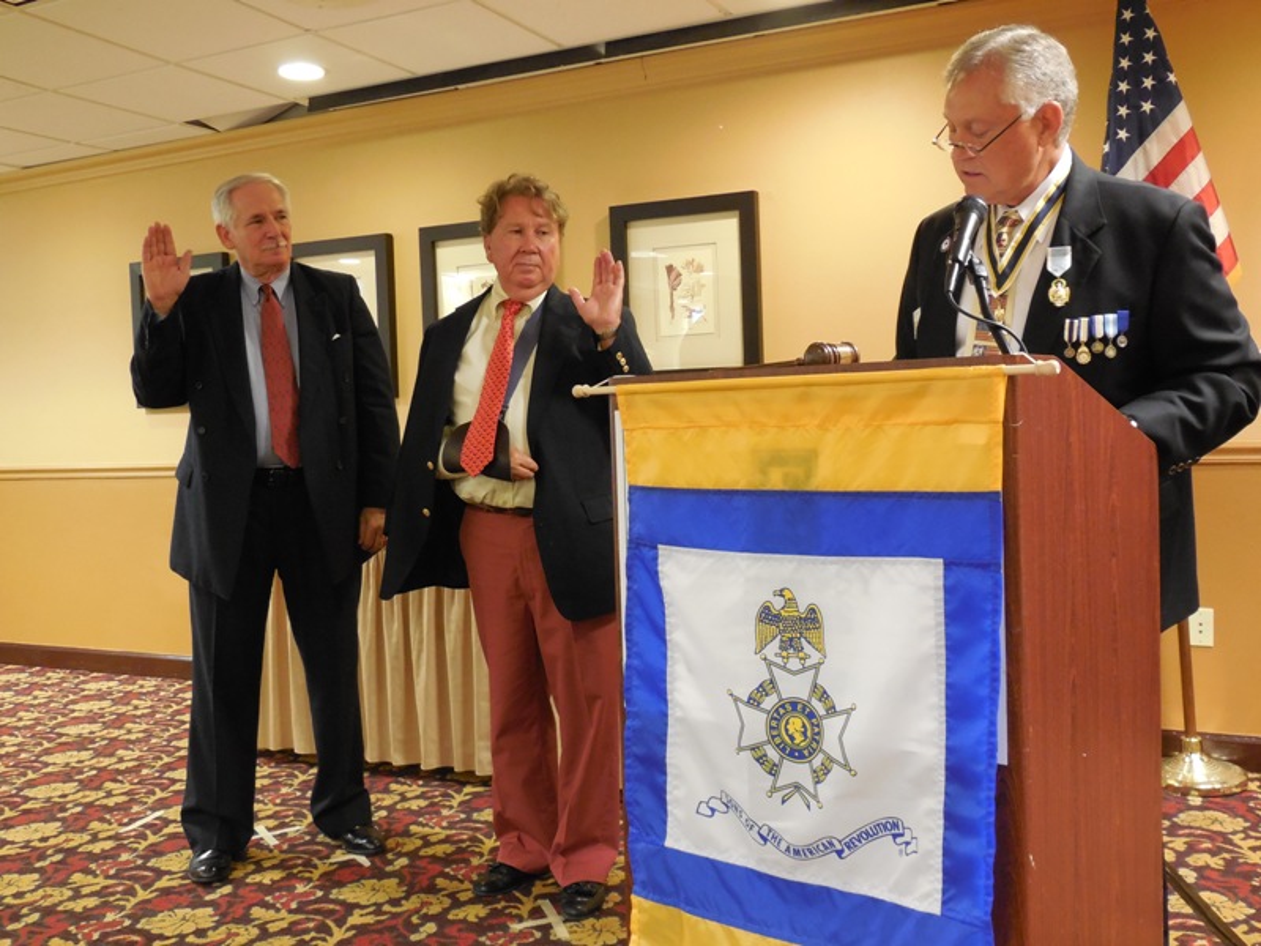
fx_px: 1239
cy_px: 473
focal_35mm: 34
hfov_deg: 54.0
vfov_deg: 41.8
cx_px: 630
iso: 450
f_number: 3.4
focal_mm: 6.1
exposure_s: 1/8
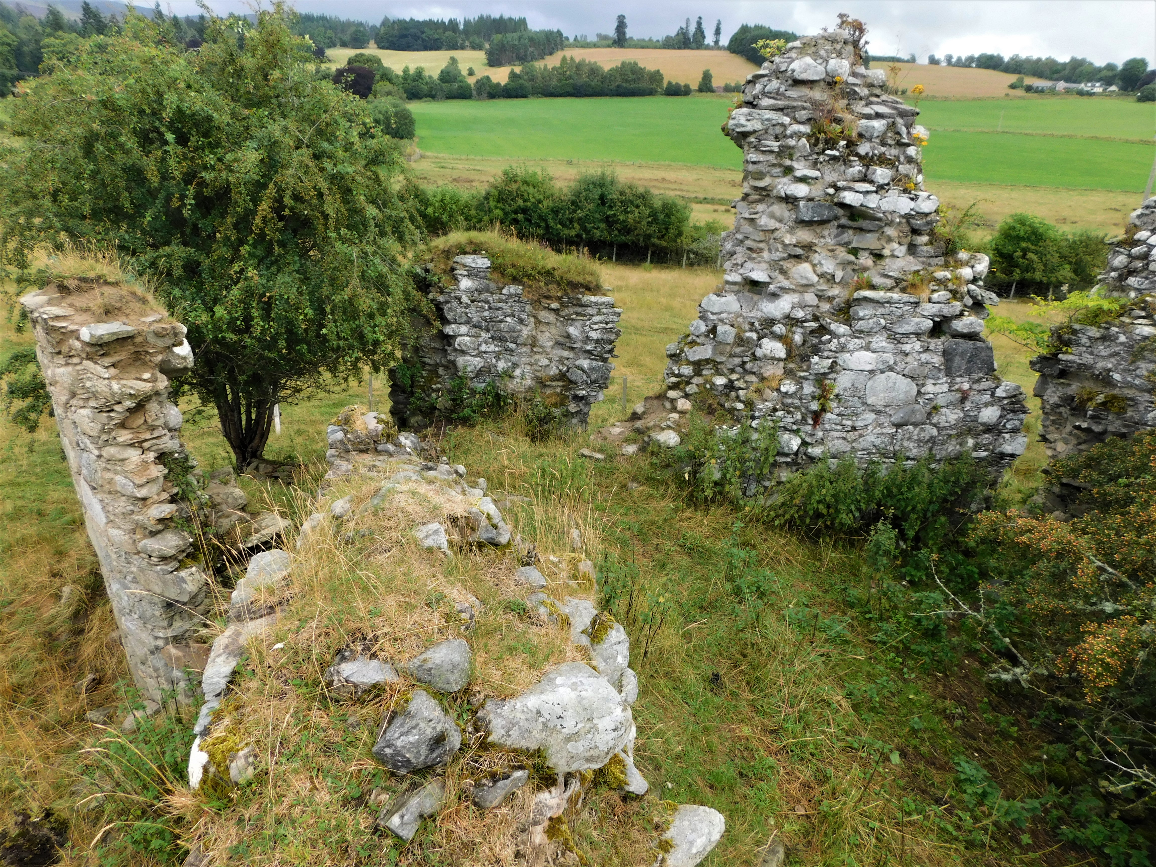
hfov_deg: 73.9
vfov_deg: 58.9
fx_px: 768
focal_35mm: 23
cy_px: 434
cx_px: 578
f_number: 3
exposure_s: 1/640
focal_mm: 4
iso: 125
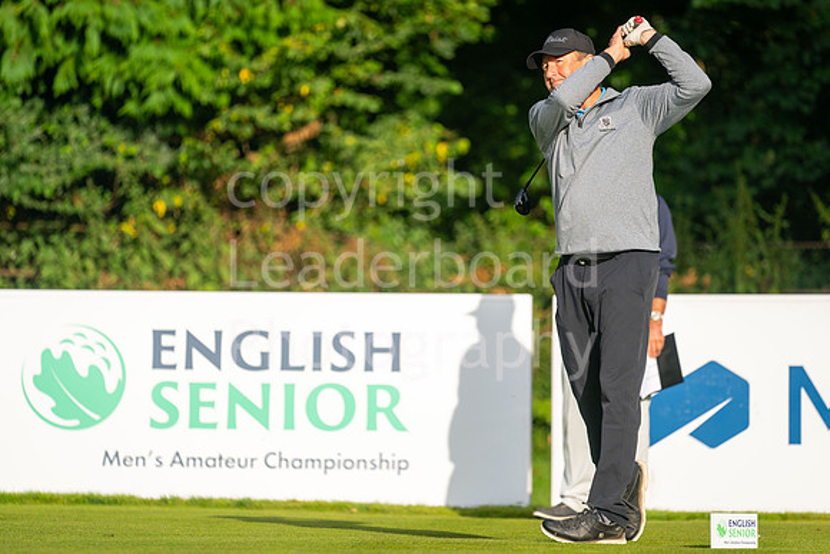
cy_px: 280
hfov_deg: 6.8
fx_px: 6995
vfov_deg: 4.5
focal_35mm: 303
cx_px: 420
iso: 320
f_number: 4
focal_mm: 300
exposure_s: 1/2000
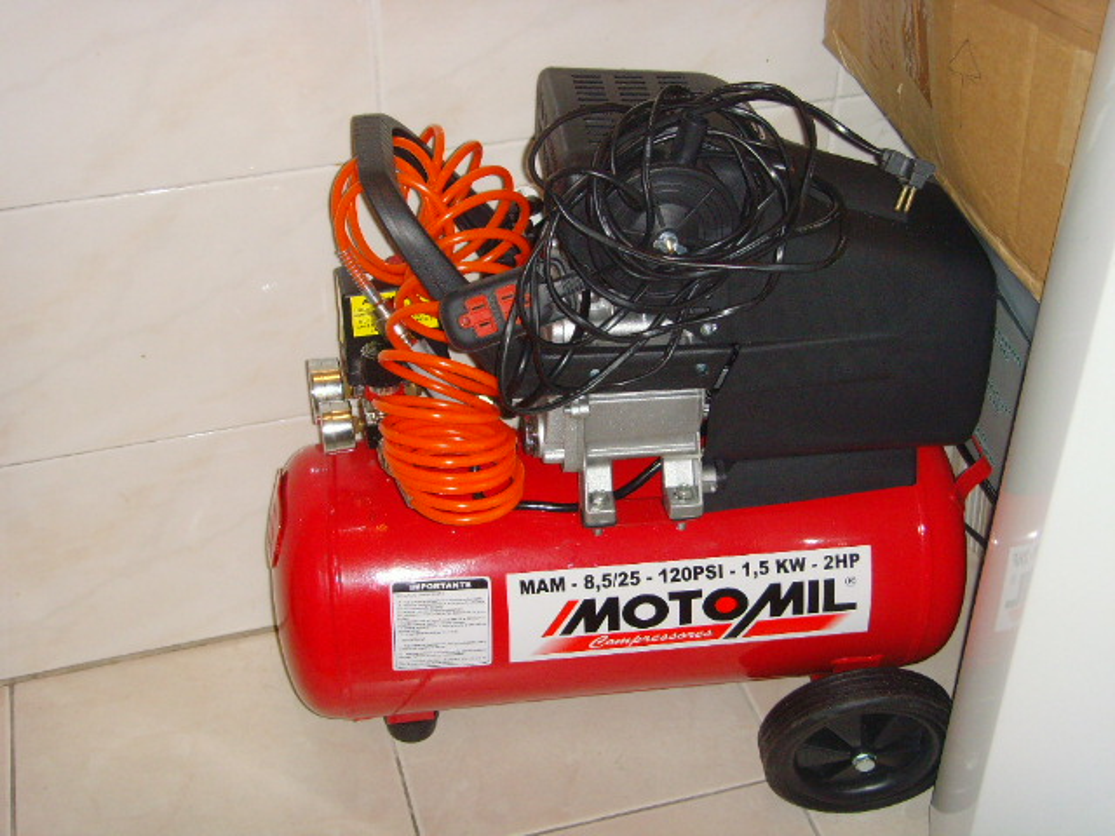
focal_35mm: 50
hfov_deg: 38.2
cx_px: 558
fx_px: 1611
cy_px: 418
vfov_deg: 29.1
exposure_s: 1/45
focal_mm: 8.8
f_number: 3.8
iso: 200
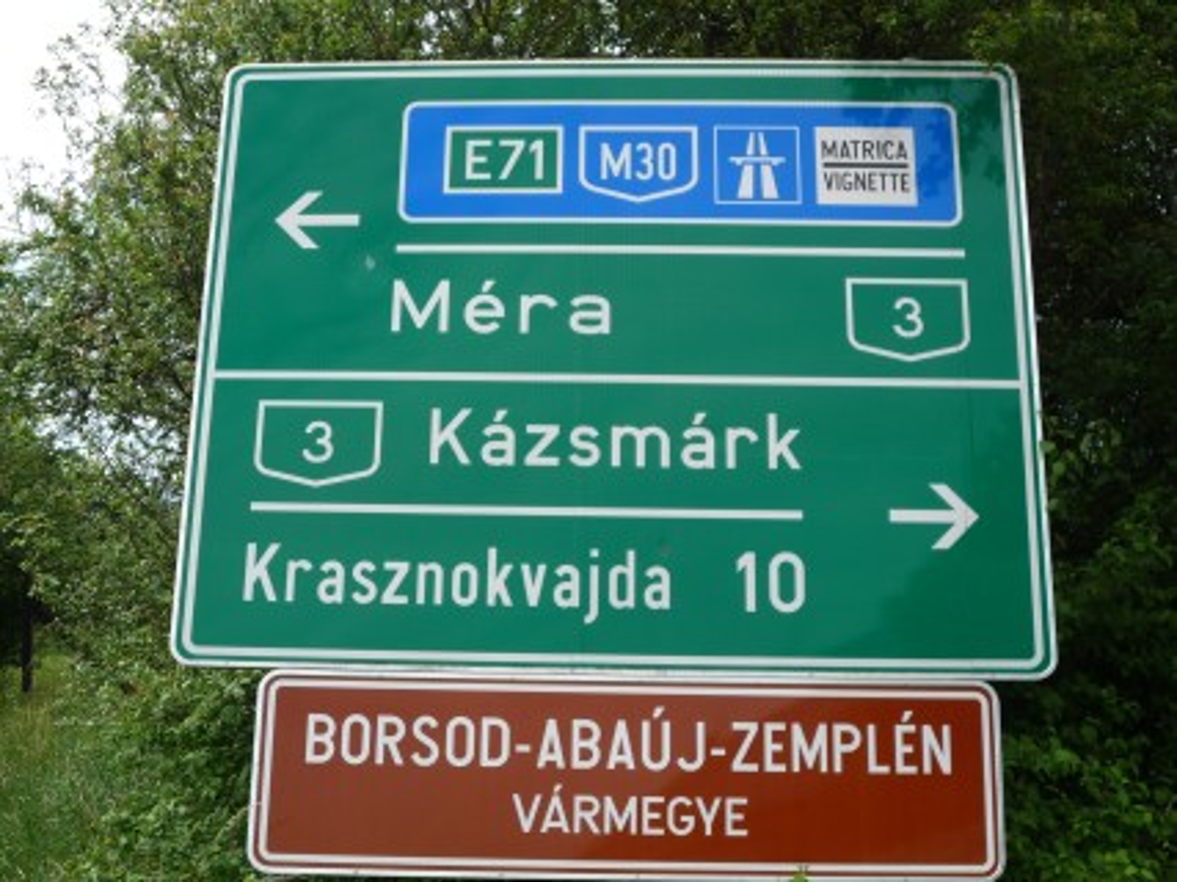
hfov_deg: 40.4
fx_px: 1598
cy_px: 441
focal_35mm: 47
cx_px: 588
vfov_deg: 30.9
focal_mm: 8.2
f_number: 4.7
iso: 100
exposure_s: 1/320
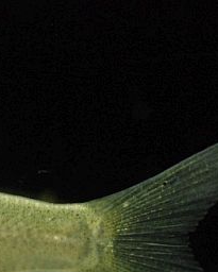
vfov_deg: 7.3
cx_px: -91
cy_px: 267
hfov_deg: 5.8
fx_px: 2128
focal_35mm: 264
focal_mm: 60
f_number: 20
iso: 1600
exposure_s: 1/30
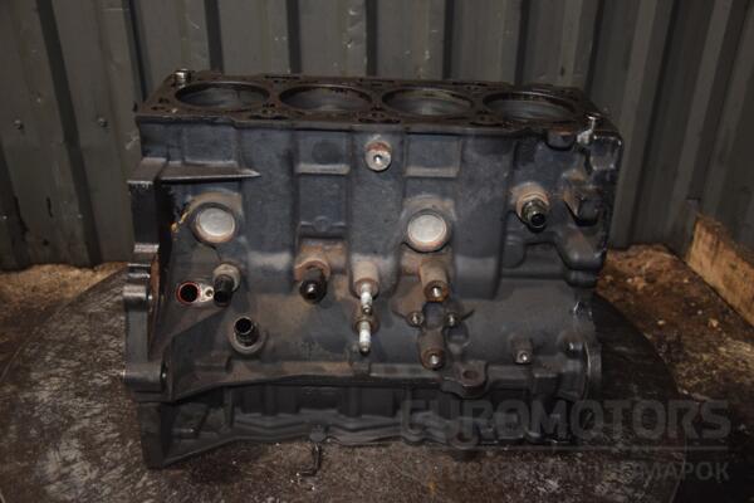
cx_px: 377
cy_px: 252
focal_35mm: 36
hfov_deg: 53.1
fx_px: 754
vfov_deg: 36.9
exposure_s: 1/60
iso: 800
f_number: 5
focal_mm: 24
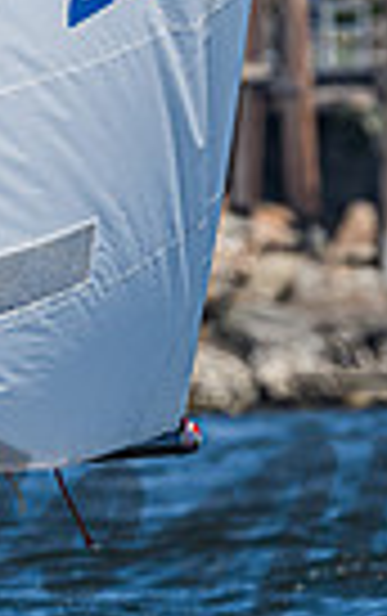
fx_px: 28817
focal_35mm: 1713
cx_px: -99
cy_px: 736
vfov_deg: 1.2
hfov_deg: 0.8
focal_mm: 310
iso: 320
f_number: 8
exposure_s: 1/1000
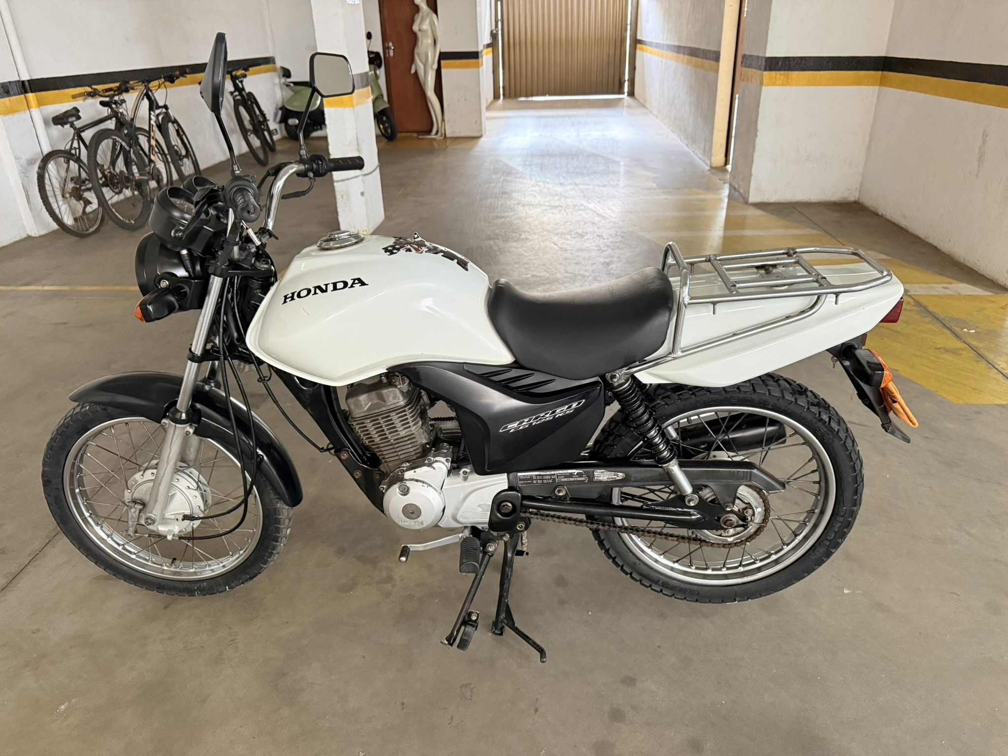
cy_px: 378
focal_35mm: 24
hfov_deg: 71.6
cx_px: 504
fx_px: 699
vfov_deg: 56.8
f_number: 1.78
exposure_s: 1/40
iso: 640
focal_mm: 6.76
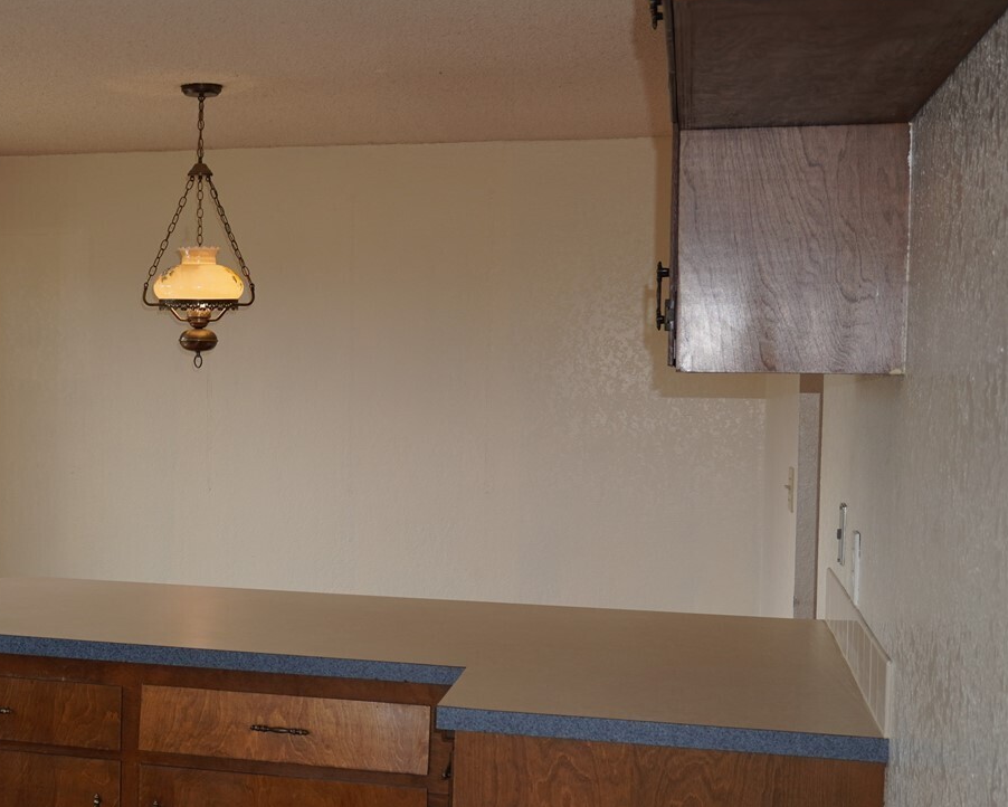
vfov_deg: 25.0
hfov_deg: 29.8
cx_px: 109
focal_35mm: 61
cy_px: 441
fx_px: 1817
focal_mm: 23
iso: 100
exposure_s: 1/60
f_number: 4.5
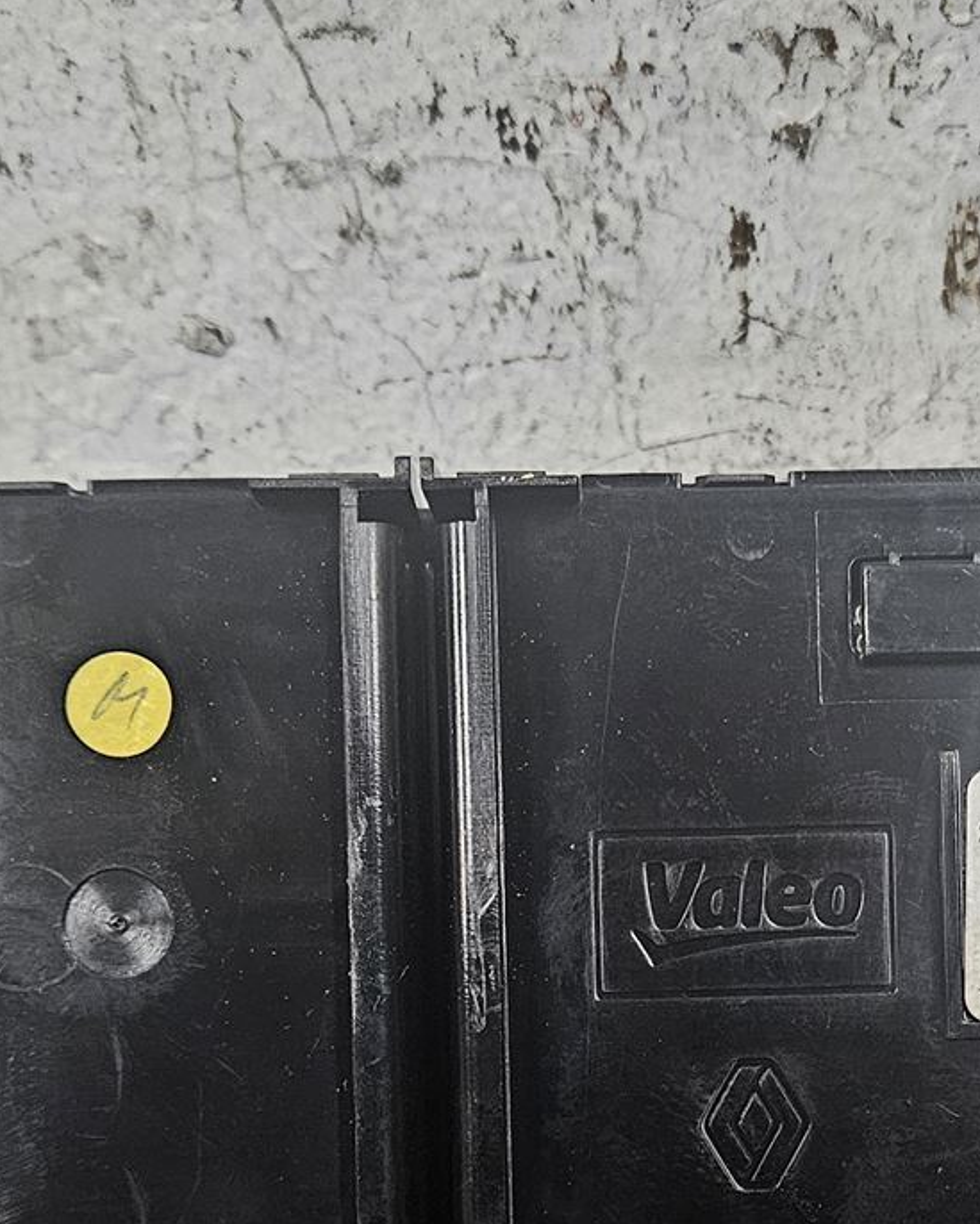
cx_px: 677
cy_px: 942
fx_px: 2429
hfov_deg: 22.7
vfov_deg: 27.8
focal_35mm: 67
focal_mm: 5.4
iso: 500
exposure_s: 1/100
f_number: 1.8
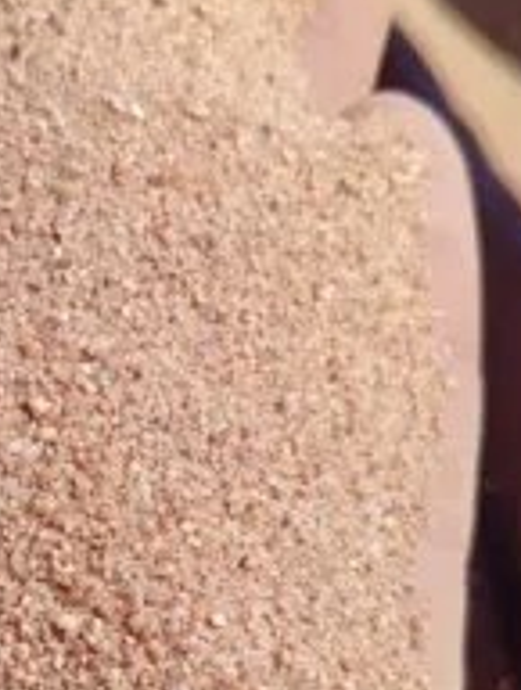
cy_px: 553
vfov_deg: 33.3
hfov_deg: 25.2
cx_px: 22
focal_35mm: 56
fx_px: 1119
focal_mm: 3.84
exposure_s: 1/1727
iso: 51
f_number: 1.8
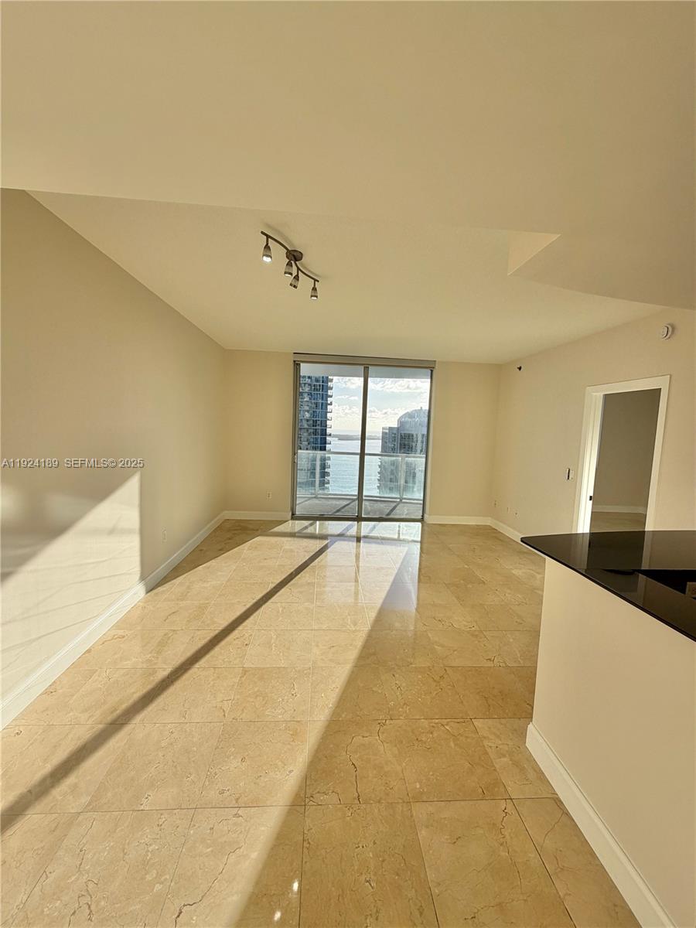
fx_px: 375
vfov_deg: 102.1
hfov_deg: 85.7
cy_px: 464
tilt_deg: -4.7
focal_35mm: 14
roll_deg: -2.7
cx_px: 348
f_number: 2.2
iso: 40
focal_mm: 2.22
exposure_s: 1/510
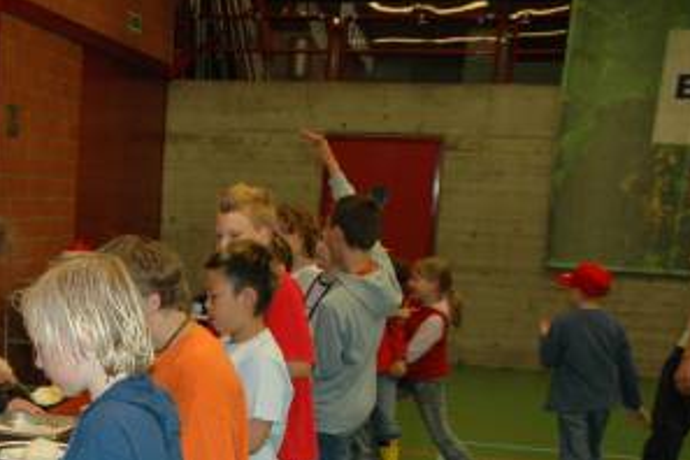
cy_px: 450
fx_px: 1361
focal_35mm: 71
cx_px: -7
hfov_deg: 26.8
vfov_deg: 18.7
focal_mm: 22
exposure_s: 1/60
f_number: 3.8
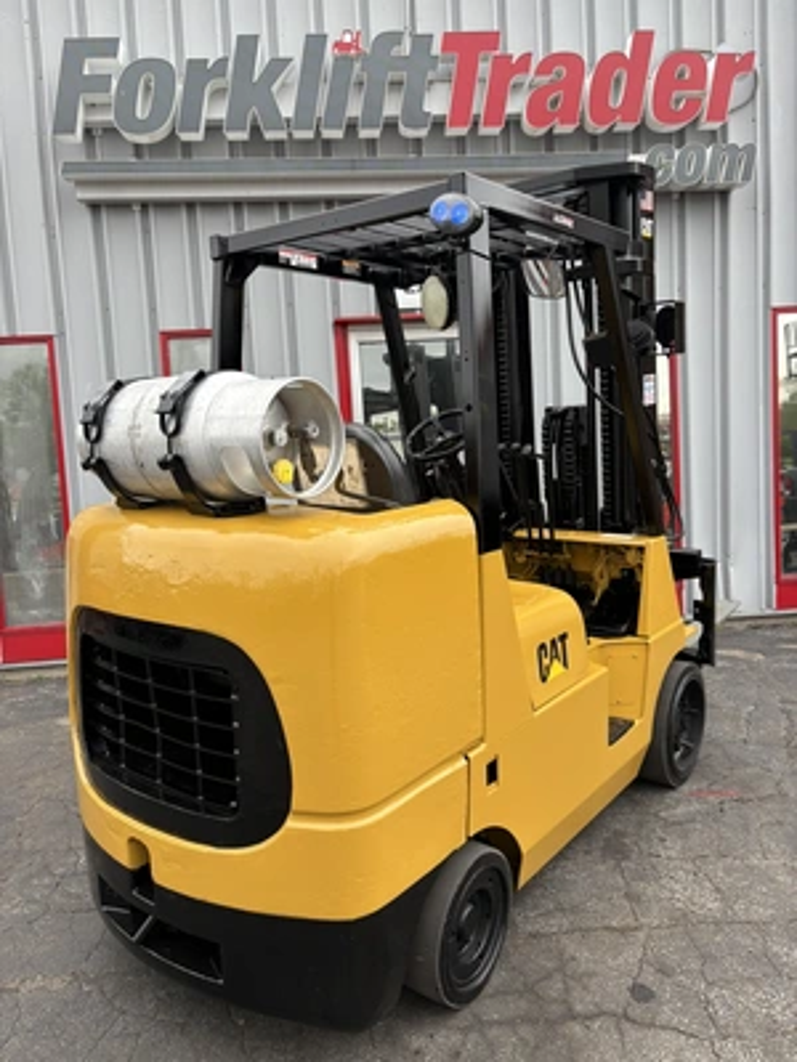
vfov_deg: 67.3
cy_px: 531
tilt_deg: -3.5
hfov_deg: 53.1
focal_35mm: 26
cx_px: 398
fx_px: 798
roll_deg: +3.7
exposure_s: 1/654
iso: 50
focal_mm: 5.96
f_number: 1.6
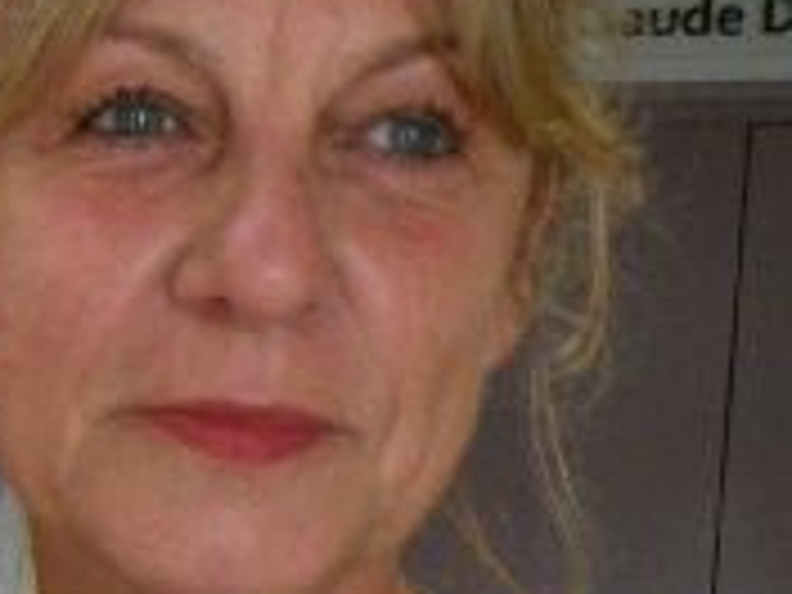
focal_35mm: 123
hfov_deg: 13.7
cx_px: -783
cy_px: 783
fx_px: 2814
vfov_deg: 11.7
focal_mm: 4.7
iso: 200
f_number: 2.8
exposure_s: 1/60
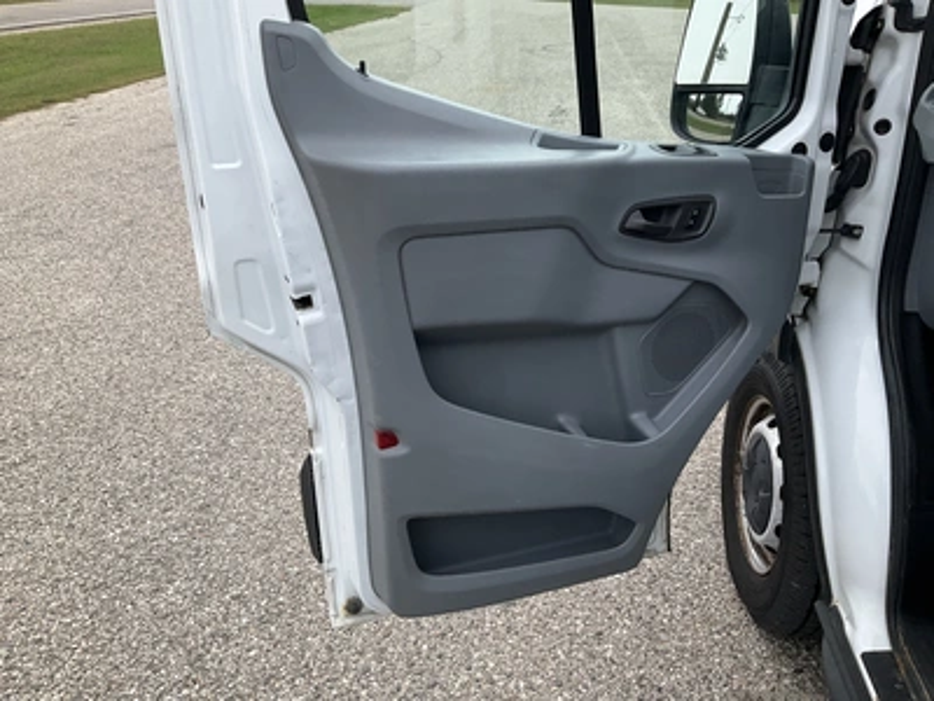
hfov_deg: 61.7
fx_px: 782
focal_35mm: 29
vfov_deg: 48.2
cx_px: 467
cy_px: 350
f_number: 1.8
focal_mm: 3
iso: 25
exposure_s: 1/709
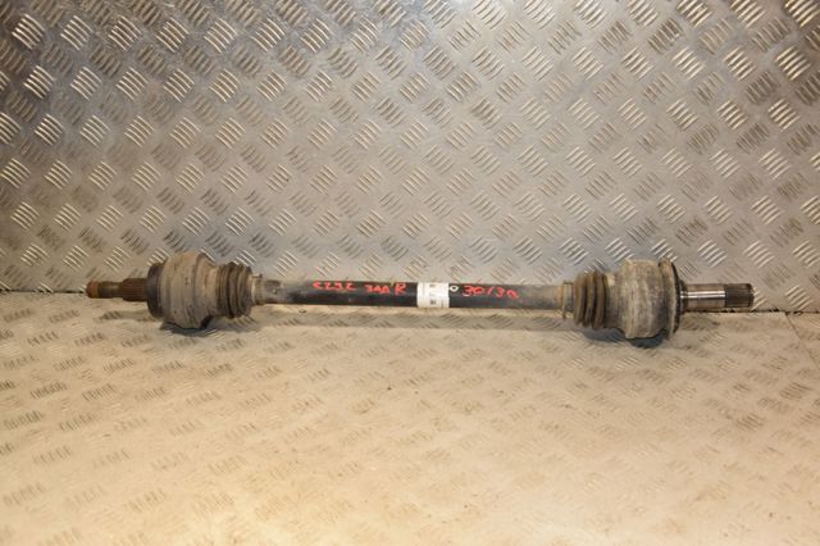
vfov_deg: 34.2
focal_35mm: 39
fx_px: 888
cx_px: 410
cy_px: 273
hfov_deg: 49.6
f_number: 5
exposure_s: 1/200
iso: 800
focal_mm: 26
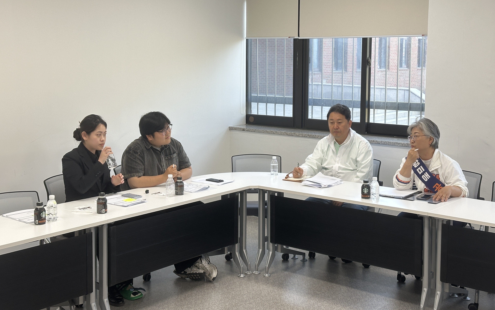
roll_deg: -0.3
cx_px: 248
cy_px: 125
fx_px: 688
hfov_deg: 39.6
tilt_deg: -5.4
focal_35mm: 51
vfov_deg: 25.3
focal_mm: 6.86
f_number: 1.78
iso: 64
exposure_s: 1/120
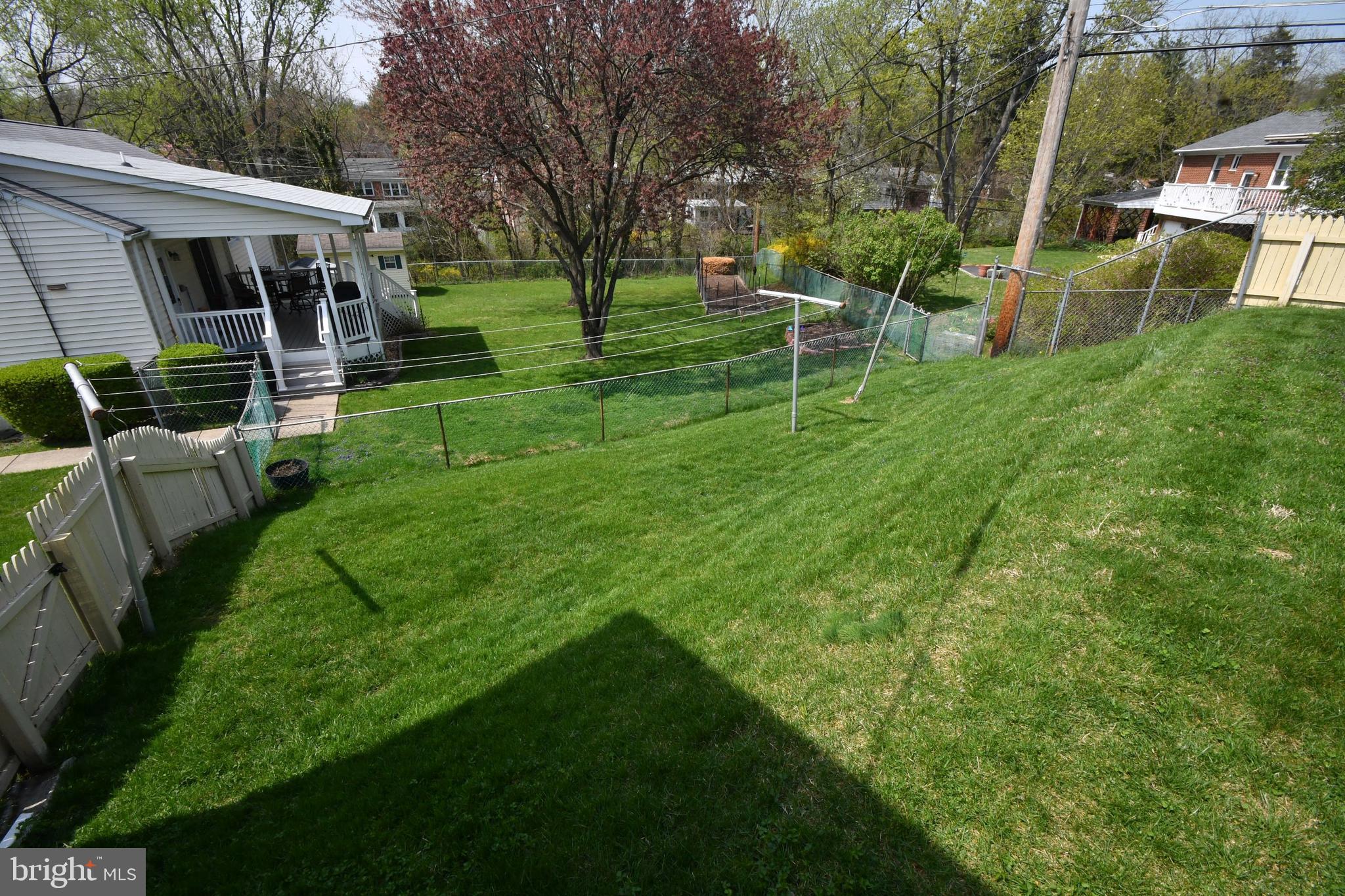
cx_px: 672
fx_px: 560
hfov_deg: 100.4
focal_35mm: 15
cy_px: 448
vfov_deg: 77.3
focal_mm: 10
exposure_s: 1/320
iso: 400
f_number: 18
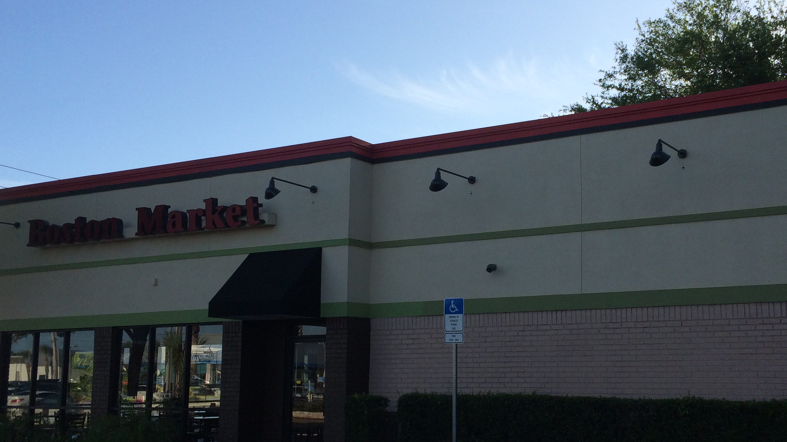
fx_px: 918
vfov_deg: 27.1
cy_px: 257
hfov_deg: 46.0
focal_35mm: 44
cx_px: 491
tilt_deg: +4.7
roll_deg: +1.2
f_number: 2.2
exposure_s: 1/1642
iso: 32
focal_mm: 4.15
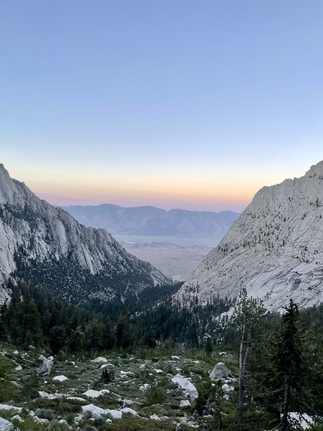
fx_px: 323
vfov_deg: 67.3
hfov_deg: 53.1
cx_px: 162
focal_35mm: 26
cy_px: 216
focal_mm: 4.2
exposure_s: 1/129
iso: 32
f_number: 1.6
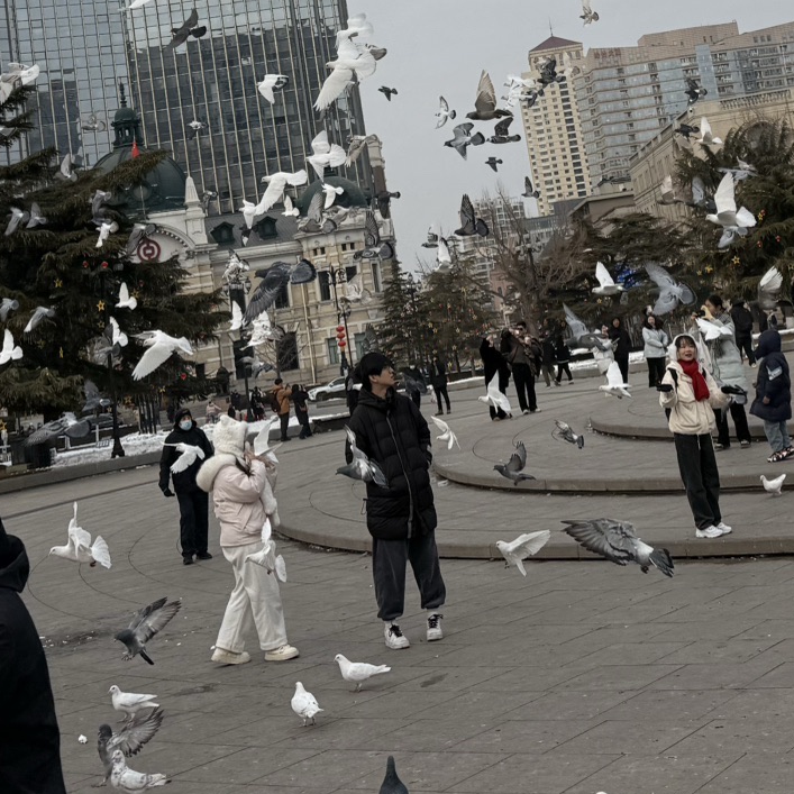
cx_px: 467
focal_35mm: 60
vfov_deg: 27.0
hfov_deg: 28.6
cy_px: -3
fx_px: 1557
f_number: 1.78
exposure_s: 1/4975
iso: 80
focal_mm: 6.76
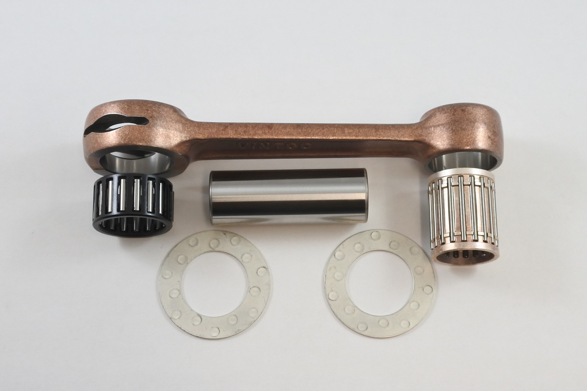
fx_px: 685
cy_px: 196
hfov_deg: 46.4
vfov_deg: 31.9
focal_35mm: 42
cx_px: 294
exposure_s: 1/160
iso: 400
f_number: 4.2
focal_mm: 15.7
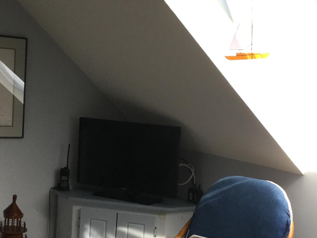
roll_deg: -2.8
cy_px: 143
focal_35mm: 64
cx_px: 124
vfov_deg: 22.9
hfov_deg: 30.2
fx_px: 586
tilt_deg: -4.3
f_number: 2.4
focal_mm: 3.3
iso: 25
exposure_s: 1/40
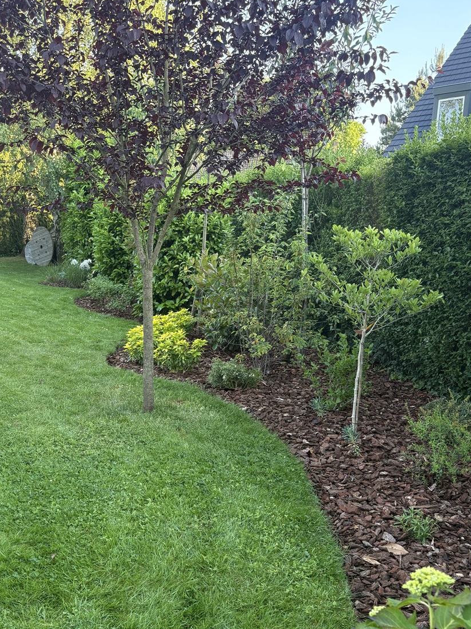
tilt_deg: -13.1
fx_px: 690
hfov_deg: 37.1
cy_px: 388
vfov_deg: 48.6
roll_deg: -0.3
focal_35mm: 38
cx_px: 142
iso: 100
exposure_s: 1/228
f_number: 1.6
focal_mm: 5.96
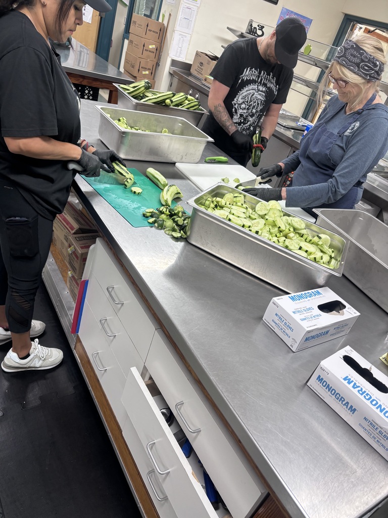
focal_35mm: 26
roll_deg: -19.3
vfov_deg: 67.3
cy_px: 259
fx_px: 389
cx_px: 194
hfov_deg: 53.1
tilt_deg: -30.8
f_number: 1.6
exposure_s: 1/60
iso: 100
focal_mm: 5.96
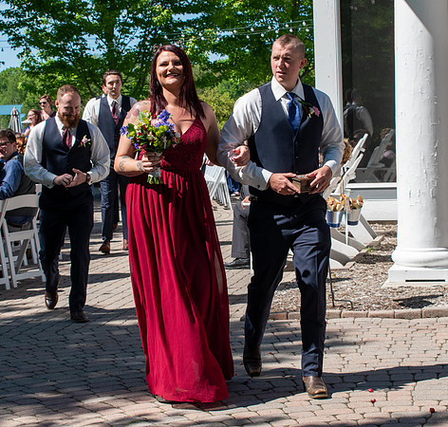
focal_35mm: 89
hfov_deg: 19.9
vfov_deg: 19.0
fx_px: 1279
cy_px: 196
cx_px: 233
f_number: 10
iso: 200
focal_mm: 40
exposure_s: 1/400
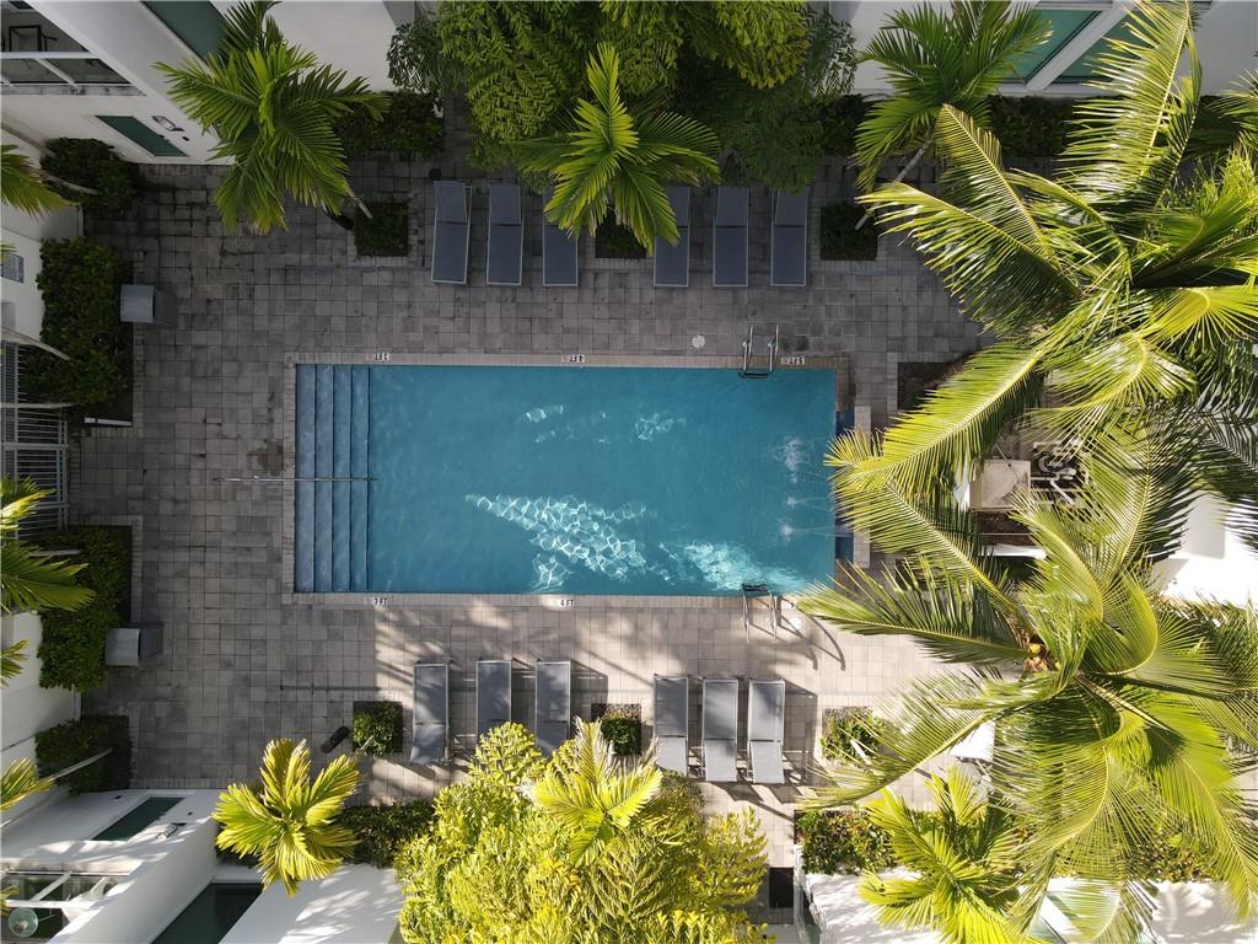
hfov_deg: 71.6
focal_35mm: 24
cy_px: 472
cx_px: 629
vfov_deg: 56.8
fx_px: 872
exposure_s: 1/100
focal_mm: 4.5
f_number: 2.8
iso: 100
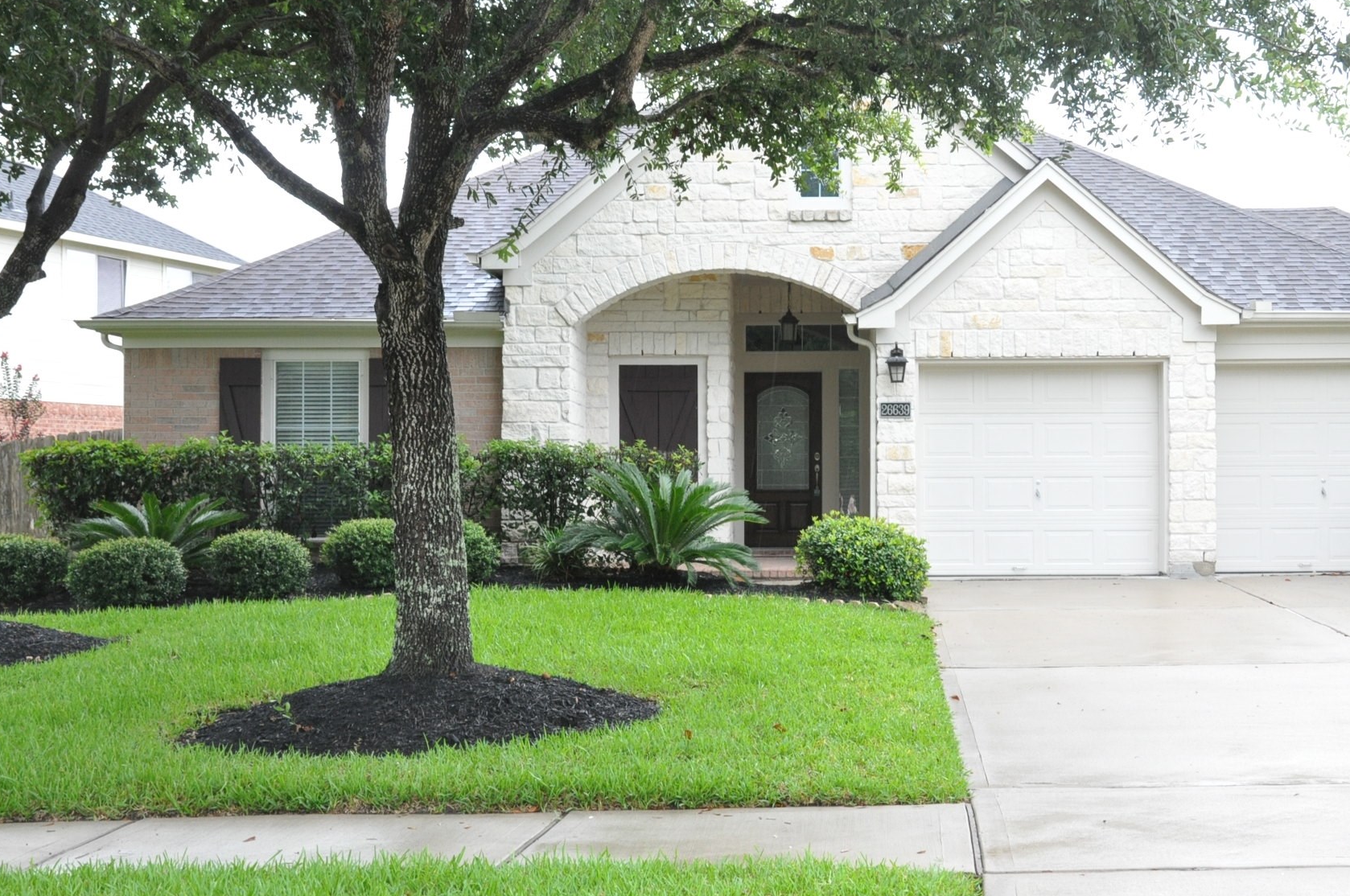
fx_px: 1723
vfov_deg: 29.2
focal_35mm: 46
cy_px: 434
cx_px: 840
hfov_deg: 42.5
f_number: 8
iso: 800
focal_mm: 24
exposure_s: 1/60
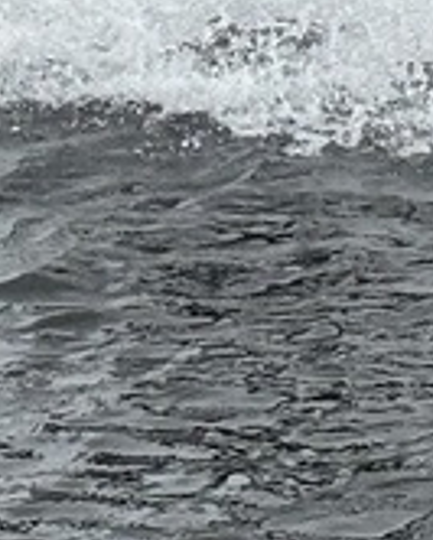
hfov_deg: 4.2
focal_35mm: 366
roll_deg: +0.6
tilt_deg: -3.4
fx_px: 5858
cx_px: 1013
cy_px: -335
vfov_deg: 5.2
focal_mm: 5.96
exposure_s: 1/2151
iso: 32
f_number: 1.6
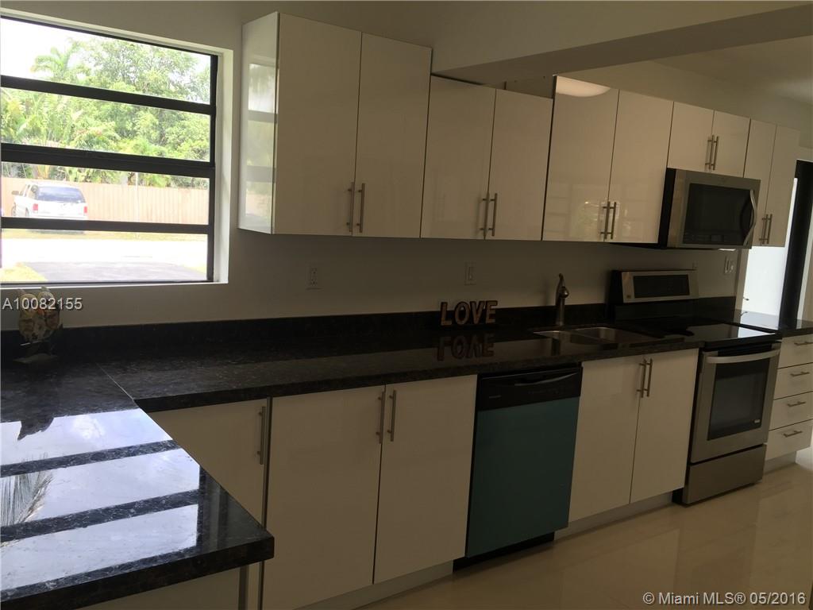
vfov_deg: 48.2
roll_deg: -4.6
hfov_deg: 61.7
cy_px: 305
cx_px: 406
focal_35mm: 29
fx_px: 681
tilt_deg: -7.1
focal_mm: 4.15
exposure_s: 1/121
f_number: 2.2
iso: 32
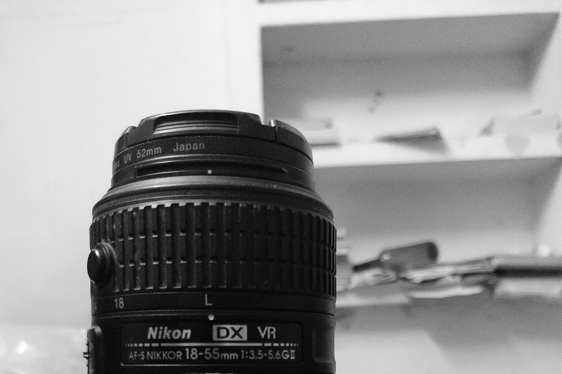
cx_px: 276
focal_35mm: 34
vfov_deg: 35.1
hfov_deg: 55.8
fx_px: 531
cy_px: 376
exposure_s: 1/17
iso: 3200
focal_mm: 4.1
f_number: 1.7
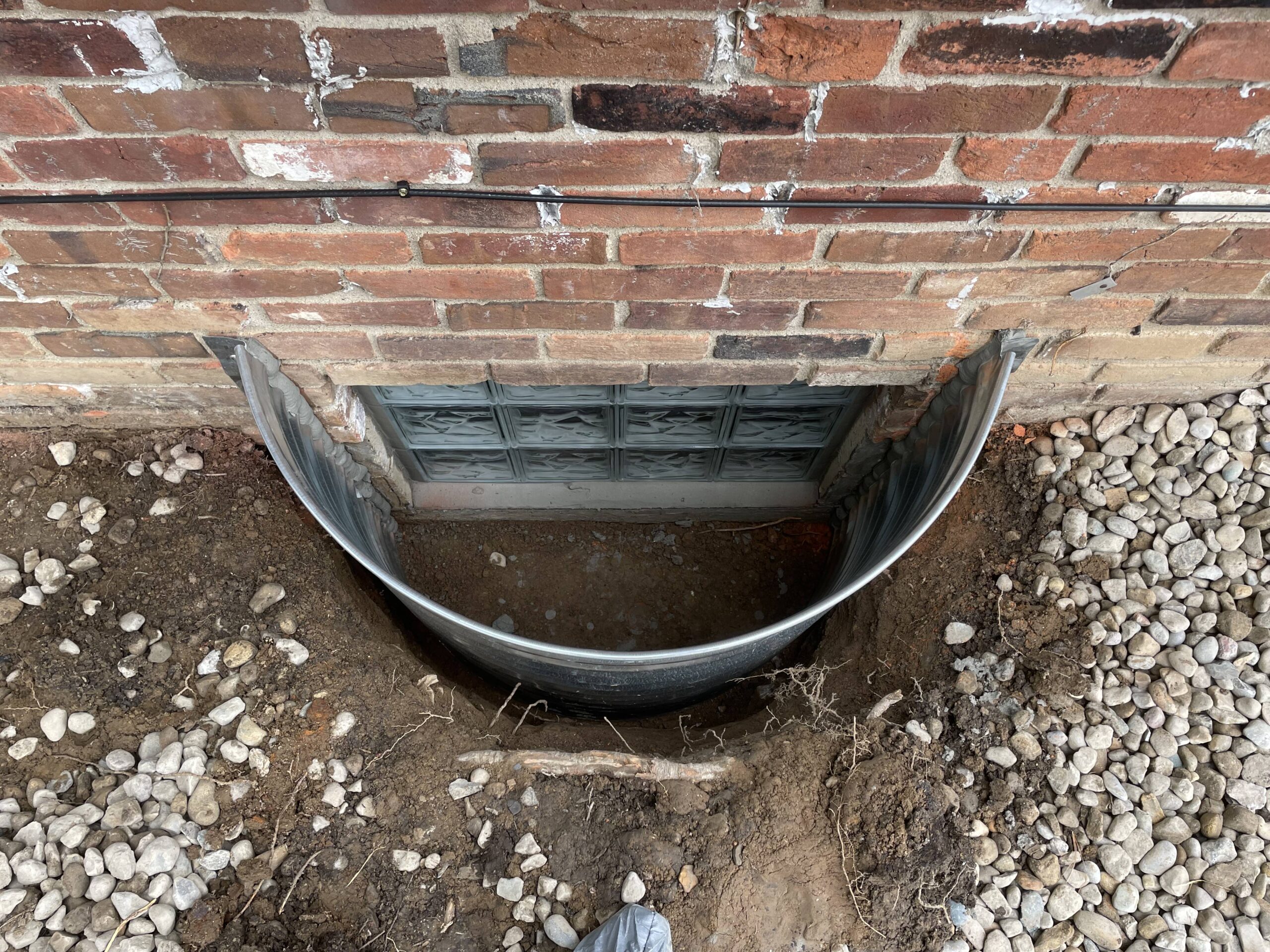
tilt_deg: -69.9
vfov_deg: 53.1
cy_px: 476
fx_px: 954
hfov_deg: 67.3
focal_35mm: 26
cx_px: 635
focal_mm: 4.2
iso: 32
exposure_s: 1/152
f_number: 1.6
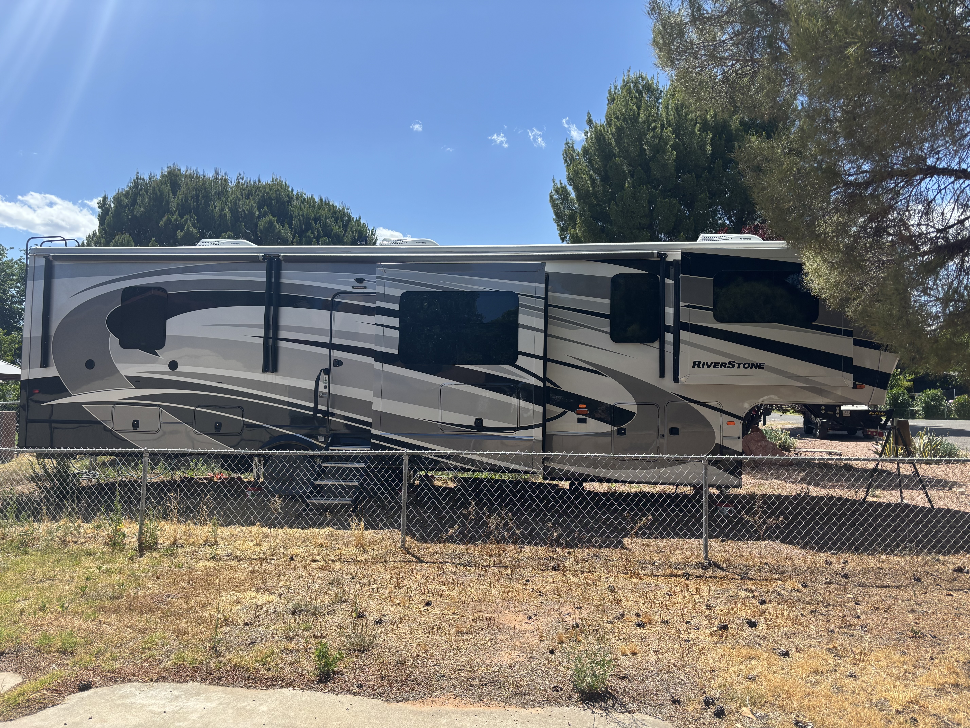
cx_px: 485
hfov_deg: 67.3
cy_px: 364
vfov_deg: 53.1
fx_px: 729
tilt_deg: +1.9
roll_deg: -0.5
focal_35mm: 26
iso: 50
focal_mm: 5.96
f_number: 1.6
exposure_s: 1/2513
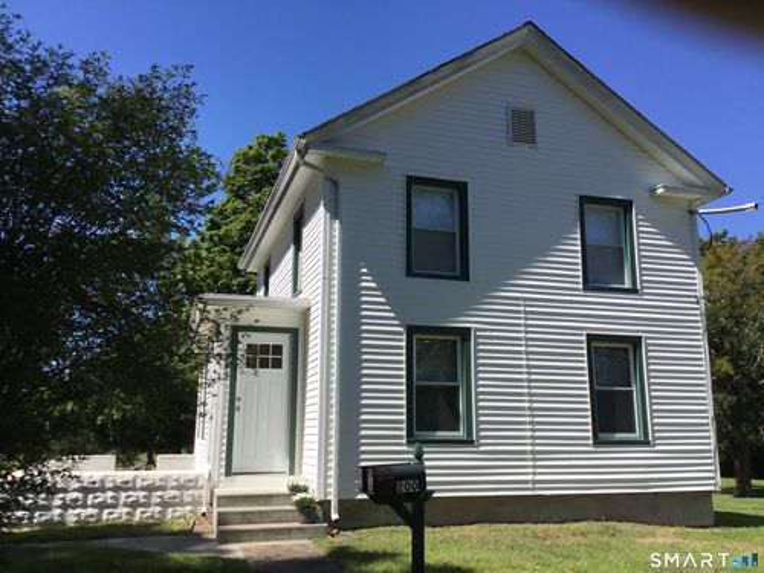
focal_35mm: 31
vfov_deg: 45.4
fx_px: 684
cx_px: 382
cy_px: 286
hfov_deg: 58.4
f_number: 2.4
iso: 25
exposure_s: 1/1508
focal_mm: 3.3
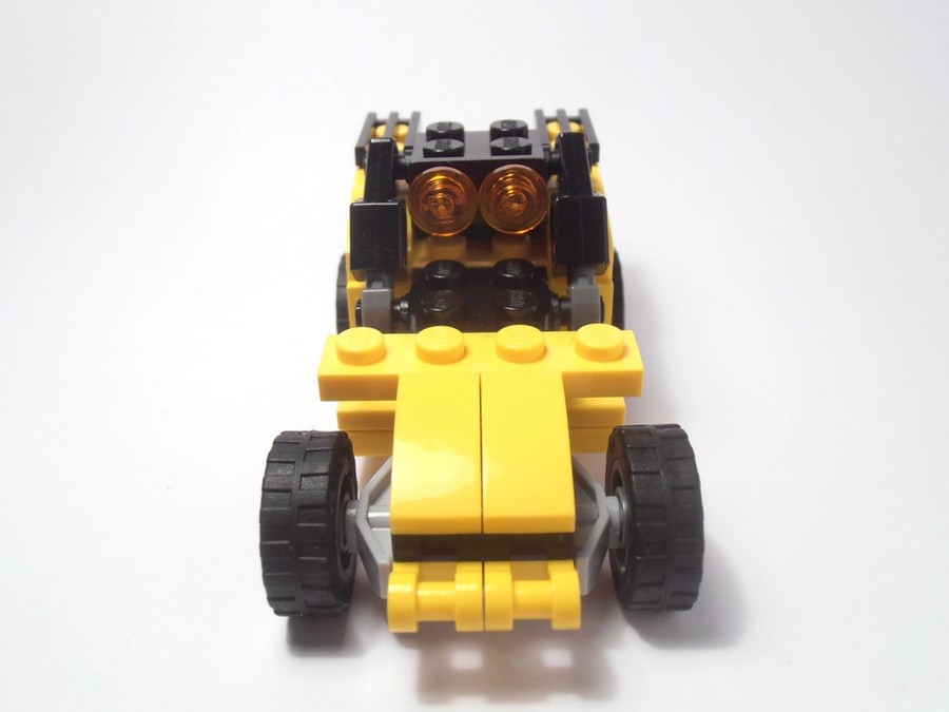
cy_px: 356
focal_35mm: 37
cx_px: 474
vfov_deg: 38.7
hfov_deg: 50.1
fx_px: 1014
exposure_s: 1/50
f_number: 3.9
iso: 80
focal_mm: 6.61
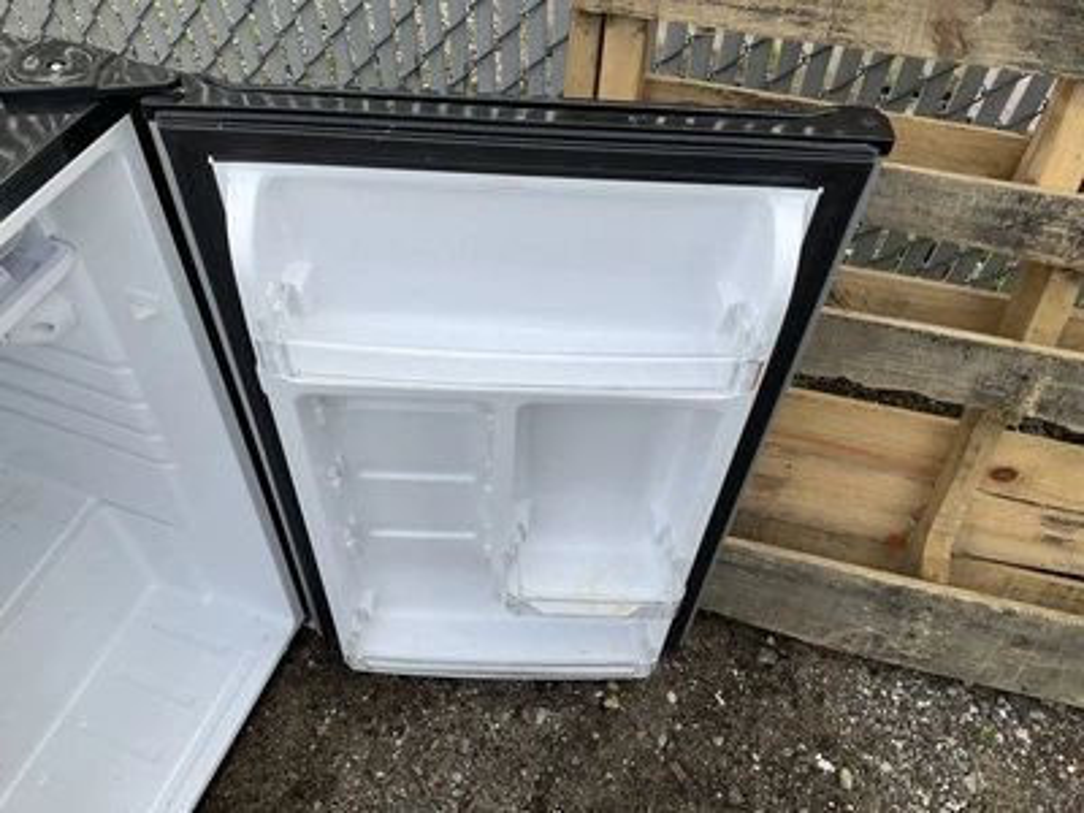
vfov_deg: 48.2
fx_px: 908
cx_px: 542
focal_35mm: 29
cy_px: 406
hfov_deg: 61.7
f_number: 1.8
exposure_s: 1/128
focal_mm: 3
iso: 16
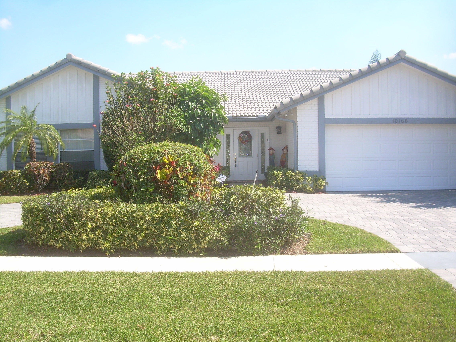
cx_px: 228
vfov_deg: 37.7
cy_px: 171
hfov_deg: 49.0
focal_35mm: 38
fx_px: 501
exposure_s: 1/210
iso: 50
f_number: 4.6
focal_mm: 6.3
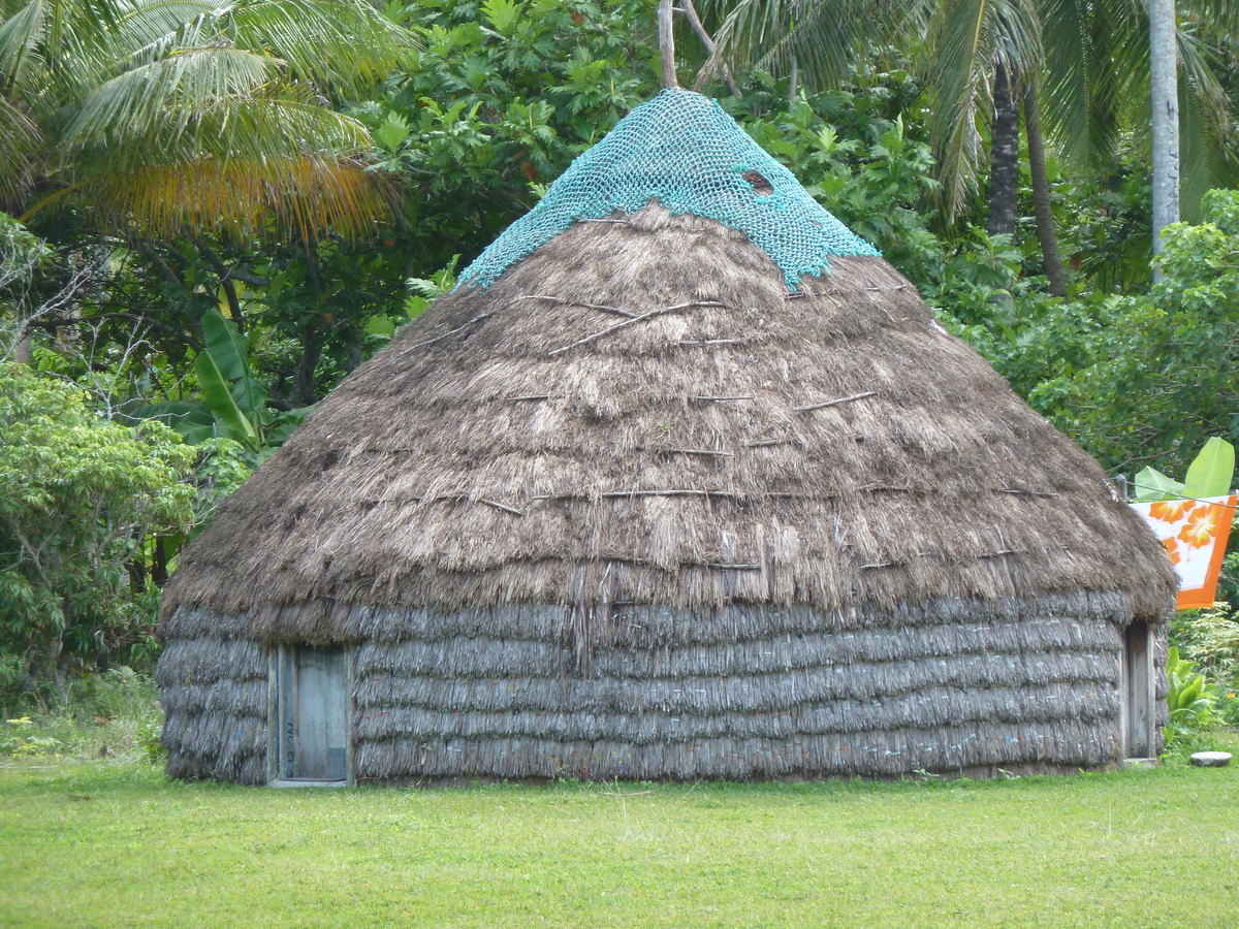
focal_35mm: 225
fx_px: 8053
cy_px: 464
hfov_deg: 8.8
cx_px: 620
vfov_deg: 6.6
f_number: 4.6
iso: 100
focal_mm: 37
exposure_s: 1/80
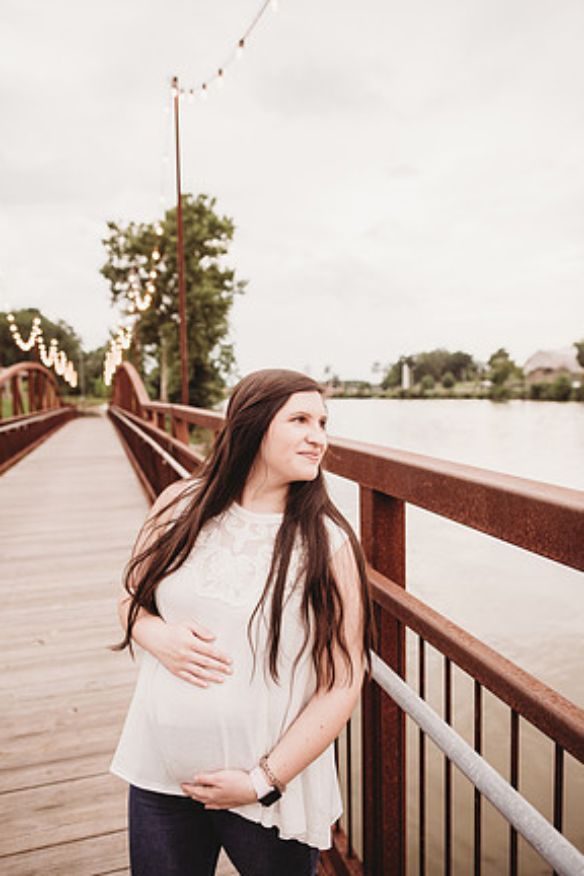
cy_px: 424
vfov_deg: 71.5
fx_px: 608
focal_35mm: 25
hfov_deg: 51.3
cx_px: 300
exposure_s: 1/500
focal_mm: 24
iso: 160
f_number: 2.8
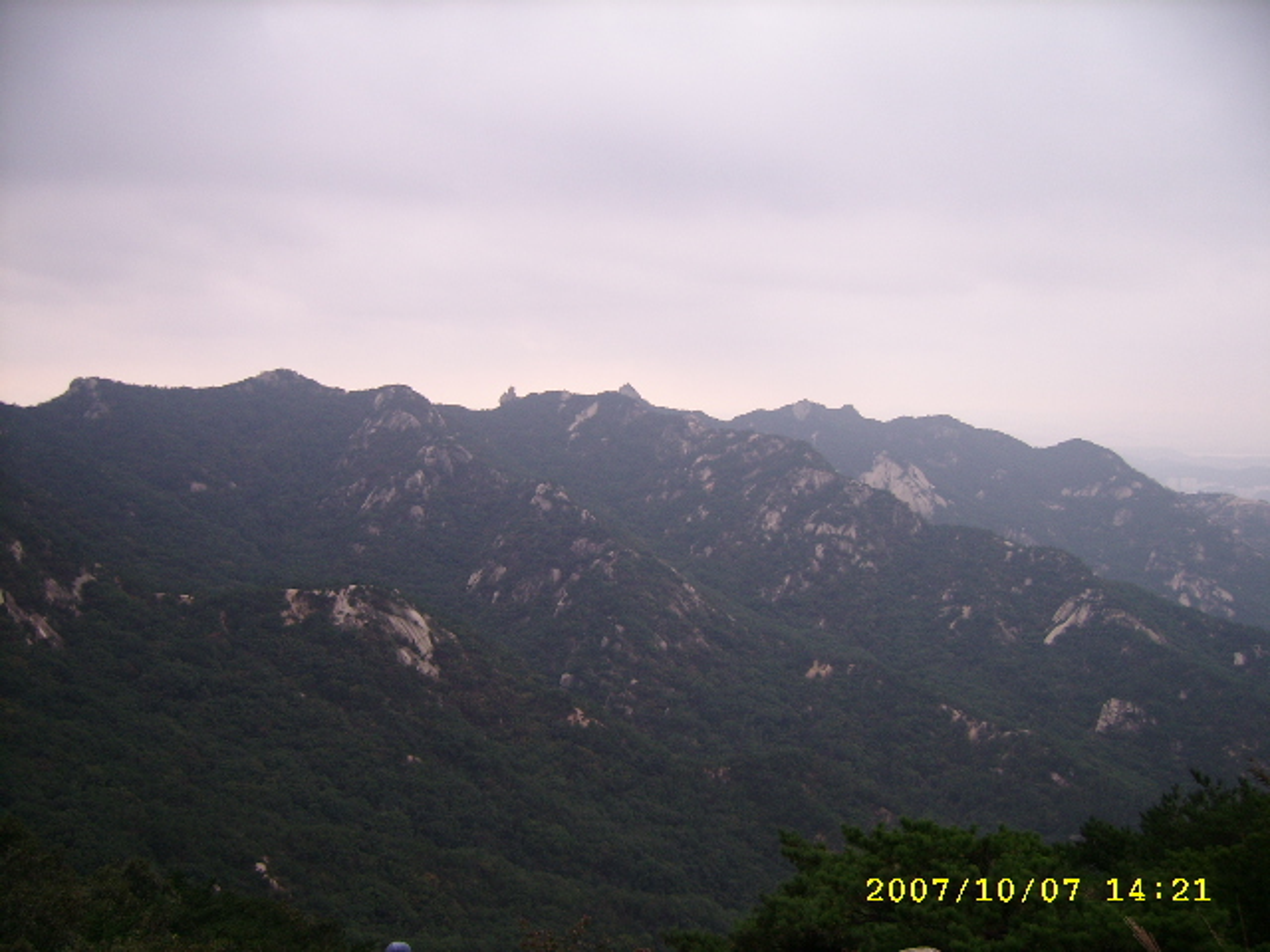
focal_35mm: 35
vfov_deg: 40.7
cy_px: 476
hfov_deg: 52.6
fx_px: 1284
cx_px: 635
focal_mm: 5.95
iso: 100
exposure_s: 1/229
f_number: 2.8
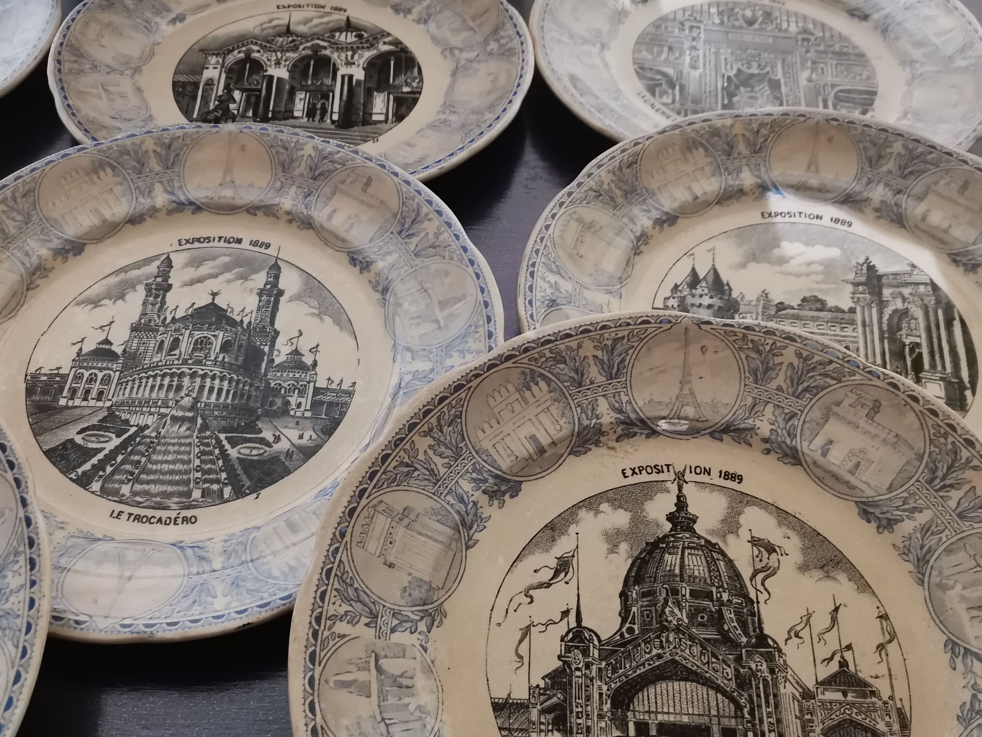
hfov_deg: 51.3
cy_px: 419
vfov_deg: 39.6
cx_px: 441
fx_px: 1021
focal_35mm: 36
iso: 800
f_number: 1.8
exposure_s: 1/18
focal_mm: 4.75
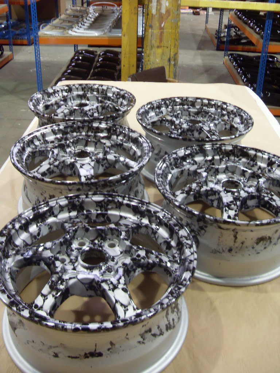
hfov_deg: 40.7
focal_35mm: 35
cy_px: 186
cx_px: 140
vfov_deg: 52.6
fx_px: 377
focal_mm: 6.3
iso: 200
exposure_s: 1/20
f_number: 2.8
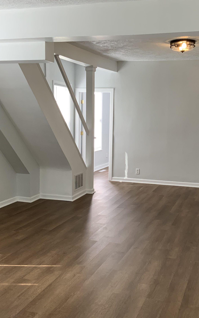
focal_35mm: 42
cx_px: 133
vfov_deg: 47.2
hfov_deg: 30.3
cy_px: 159
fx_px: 364
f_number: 1.8
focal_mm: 3
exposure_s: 1/120
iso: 50
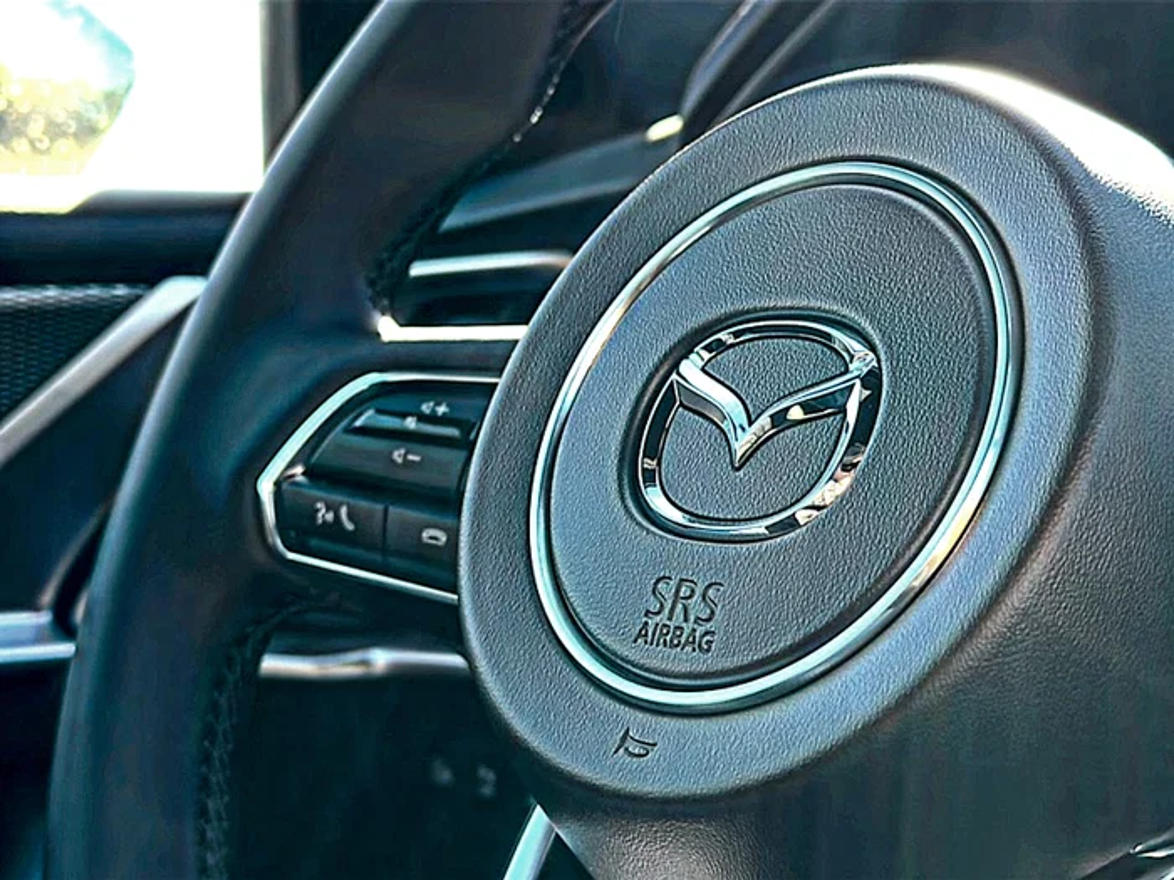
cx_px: 587
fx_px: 1764
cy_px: 440
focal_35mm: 52
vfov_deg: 28.0
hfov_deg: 36.8
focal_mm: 6.86
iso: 40
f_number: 1.78
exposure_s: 1/119
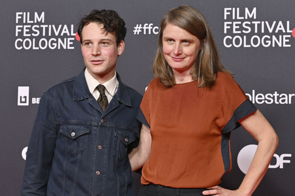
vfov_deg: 14.8
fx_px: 753
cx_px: 148
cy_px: 98
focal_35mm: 92
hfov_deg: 22.2
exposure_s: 1/200
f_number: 5
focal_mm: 92
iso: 1000
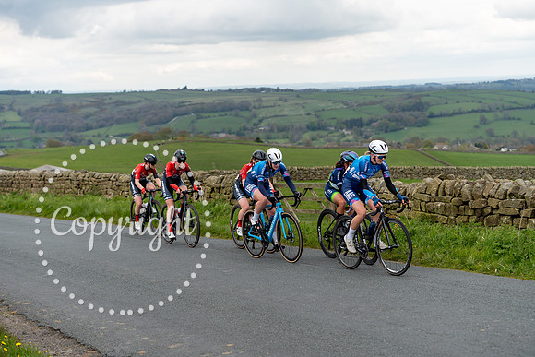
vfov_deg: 17.5
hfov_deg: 26.0
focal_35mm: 78
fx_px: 1159
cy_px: 178
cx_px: 268
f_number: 3.5
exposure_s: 1/640
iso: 200
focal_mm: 78
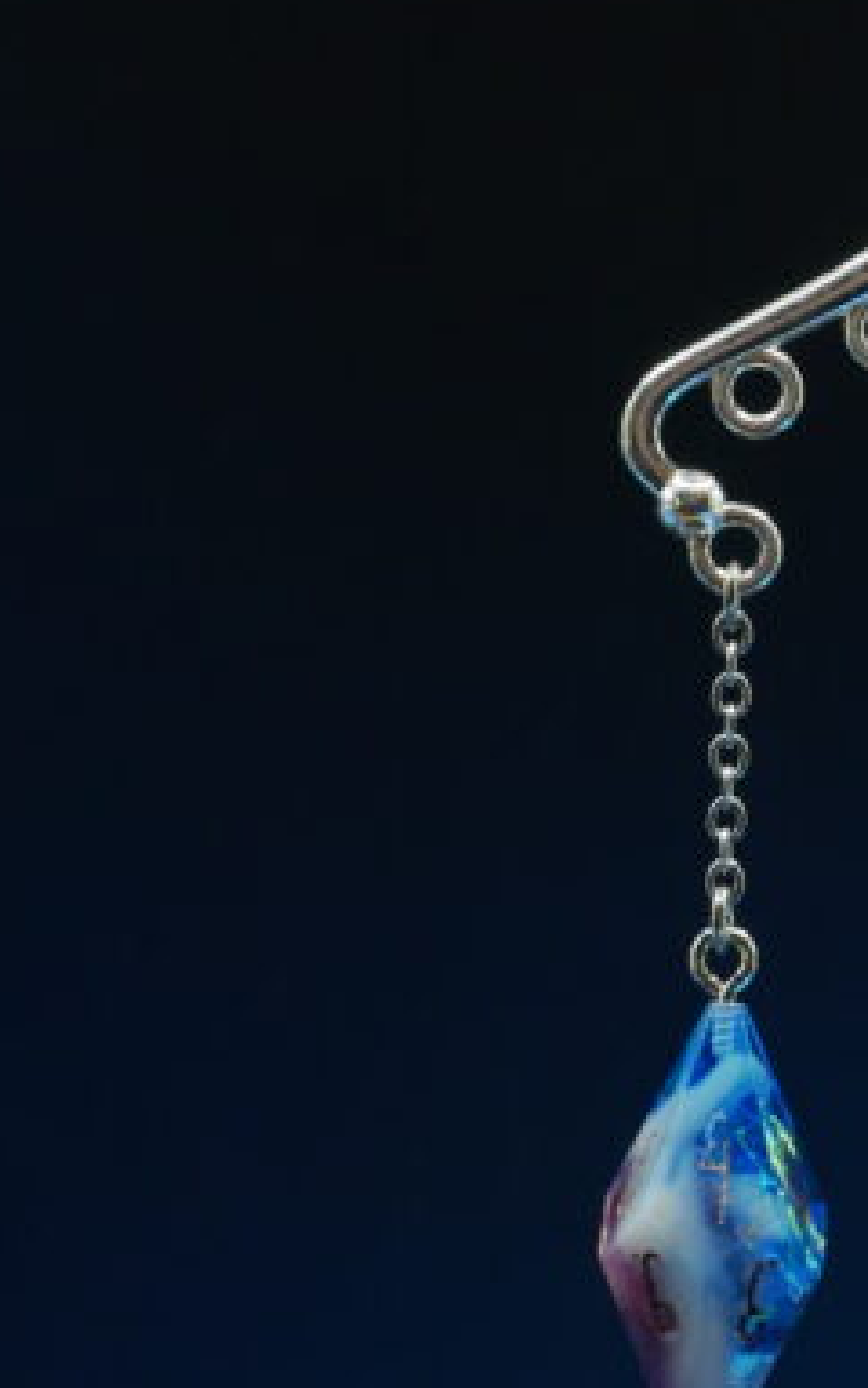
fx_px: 5030
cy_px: 903
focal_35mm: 133
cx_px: 941
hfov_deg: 9.8
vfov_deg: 15.7
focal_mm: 30
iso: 800
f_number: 6.3
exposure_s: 1/60
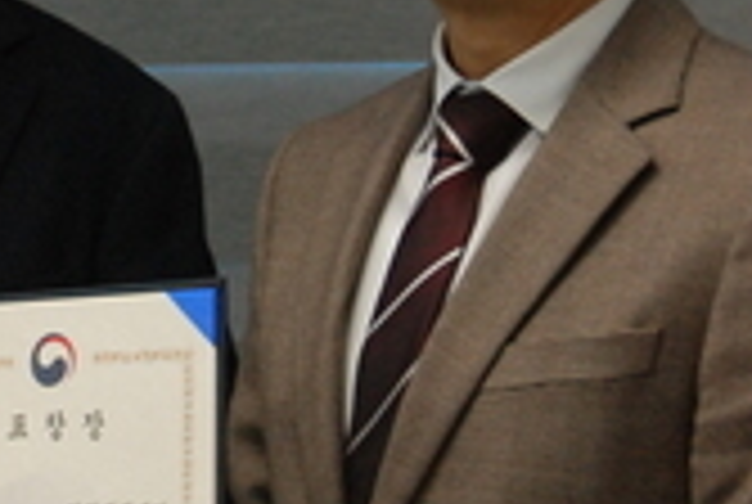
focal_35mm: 141
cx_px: 135
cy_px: 135
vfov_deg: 9.8
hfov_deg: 14.4
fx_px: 2948
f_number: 2.8
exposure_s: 1/250
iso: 1000
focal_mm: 25
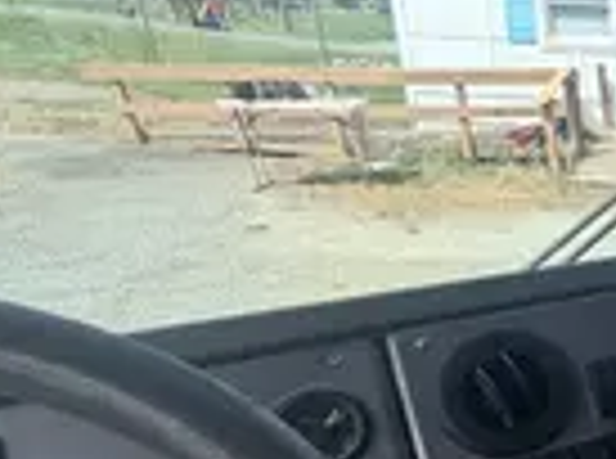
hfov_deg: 32.8
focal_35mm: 41
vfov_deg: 34.4
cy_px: 328
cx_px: 818
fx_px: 728
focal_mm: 2.22
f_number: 2.2
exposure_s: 1/694
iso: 40
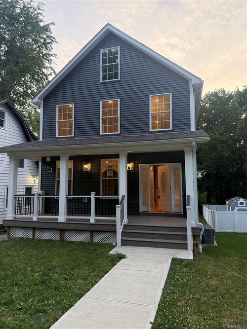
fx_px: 228
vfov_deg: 71.6
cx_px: 124
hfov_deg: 56.8
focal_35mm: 24
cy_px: 164
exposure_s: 1/215
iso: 200
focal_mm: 6.76
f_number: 1.78
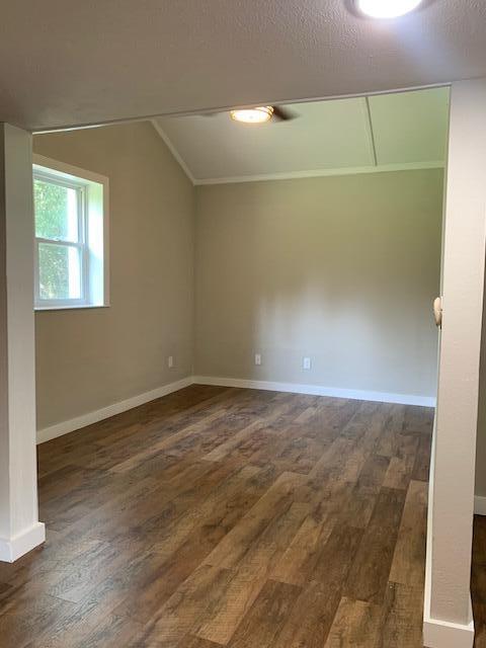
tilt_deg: -3.5
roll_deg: -1.0
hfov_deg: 53.1
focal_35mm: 26
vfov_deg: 67.3
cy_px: 324
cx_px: 243
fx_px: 487
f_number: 1.8
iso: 200
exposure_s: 1/60
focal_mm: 4.25
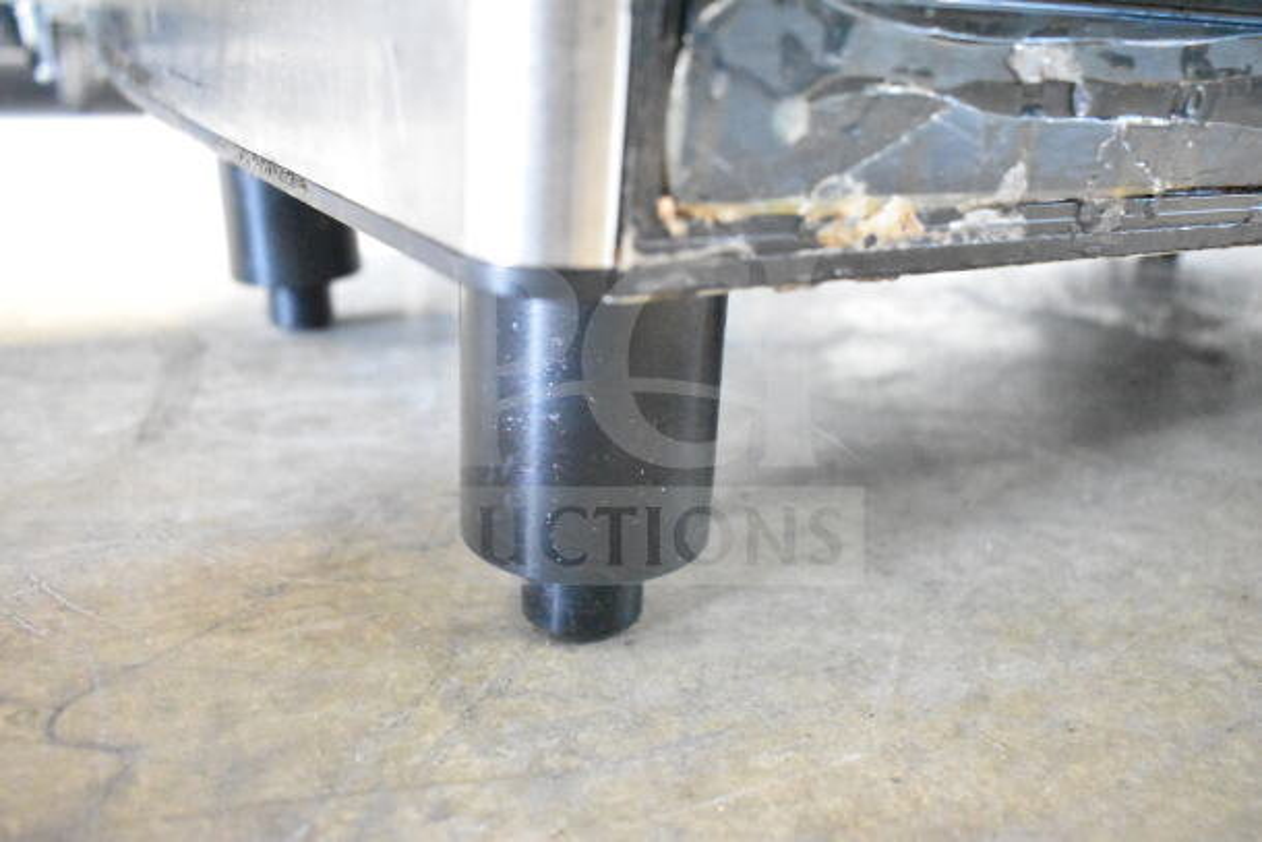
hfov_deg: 57.2
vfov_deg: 40.0
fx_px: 1157
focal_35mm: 33
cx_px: 631
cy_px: 421
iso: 22800
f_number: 3.8
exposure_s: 1/30
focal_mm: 22
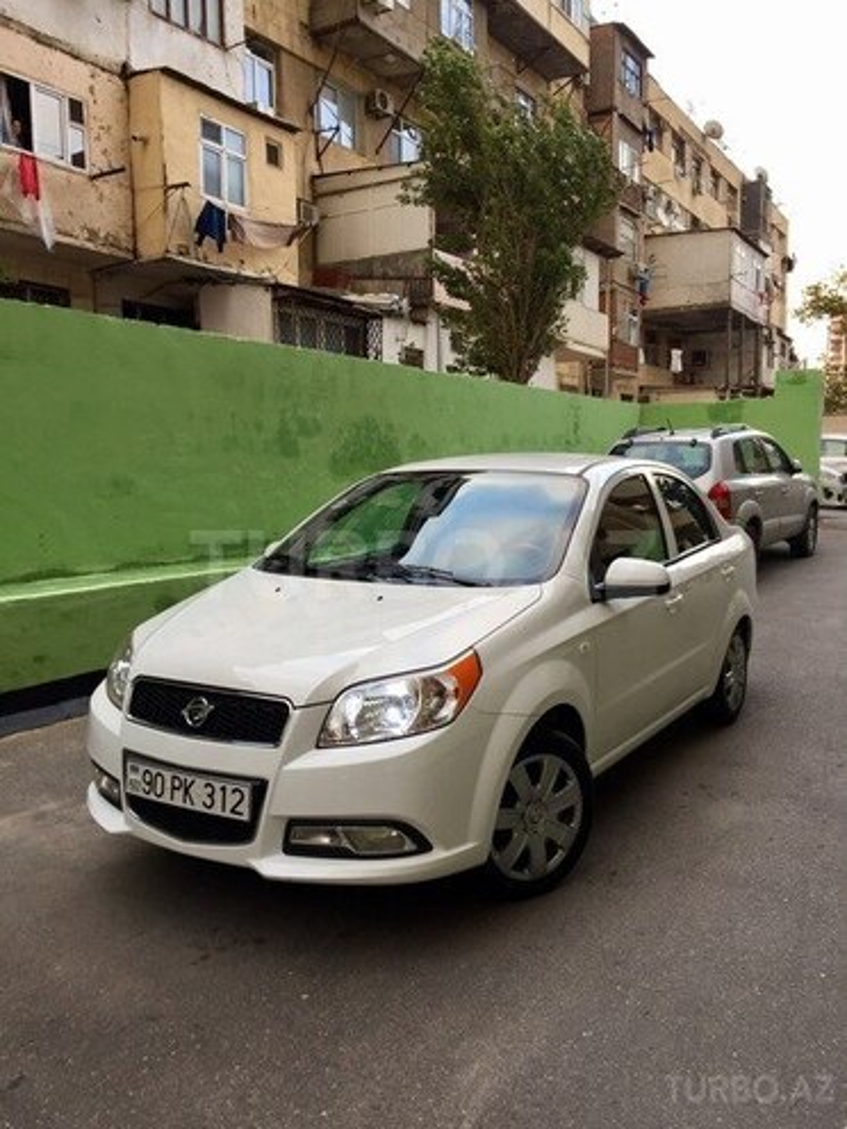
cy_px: 564
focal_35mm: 29
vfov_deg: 61.7
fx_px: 946
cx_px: 424
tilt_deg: -5.3
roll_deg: +0.1
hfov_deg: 48.2
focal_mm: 4.15
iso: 40
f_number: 2.2
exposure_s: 1/100
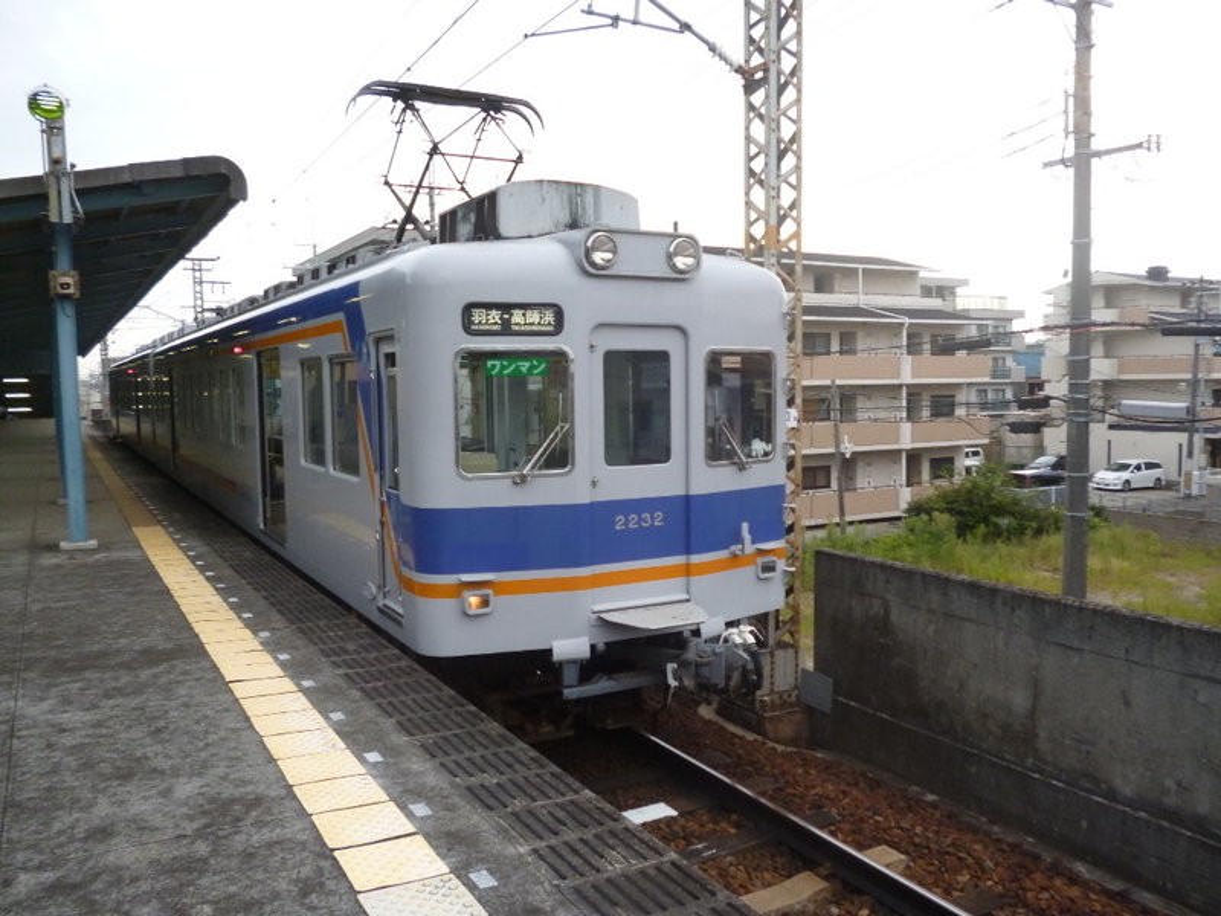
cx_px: 610
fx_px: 988
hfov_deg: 63.4
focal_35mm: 28
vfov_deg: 49.7
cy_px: 458
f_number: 3.1
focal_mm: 5
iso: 200
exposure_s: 1/160
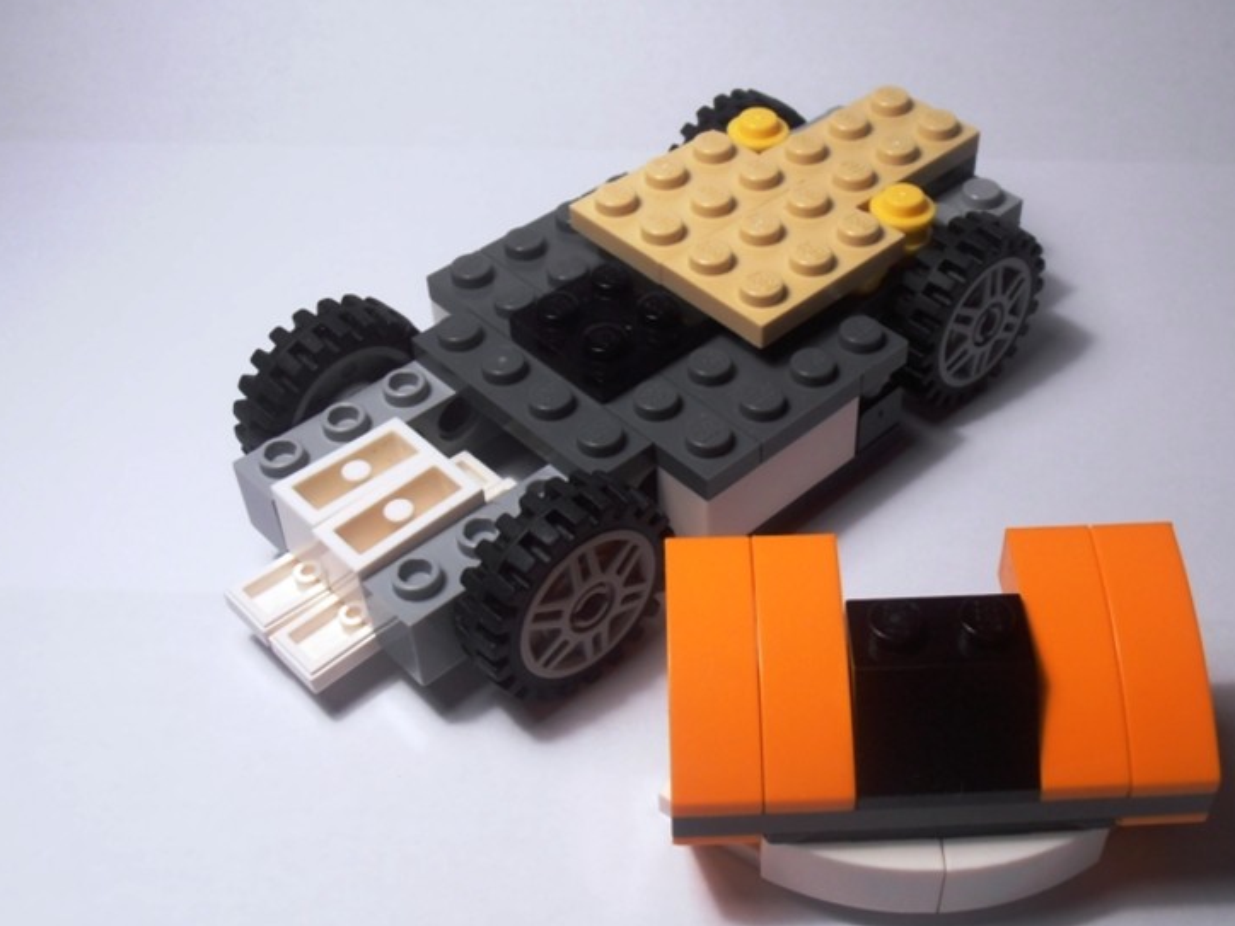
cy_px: 494
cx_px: 759
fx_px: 1641
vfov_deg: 31.5
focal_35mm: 46
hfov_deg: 41.0
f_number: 3.9
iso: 80
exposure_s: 1/50
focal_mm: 6.61
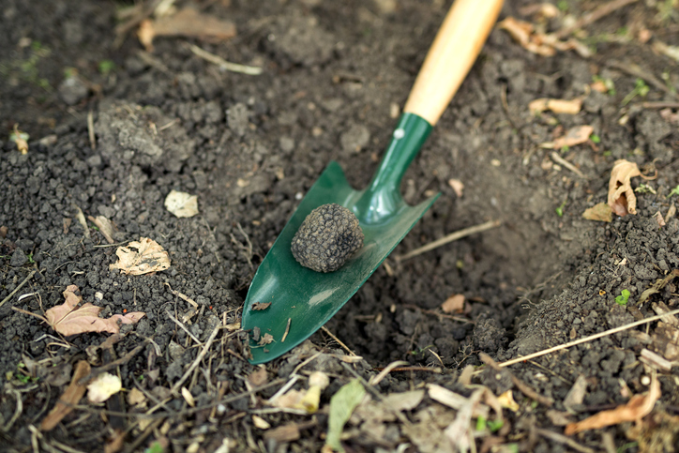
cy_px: 226
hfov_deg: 39.6
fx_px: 943
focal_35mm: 50
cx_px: 340
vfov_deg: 27.0
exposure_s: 1/320
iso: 500
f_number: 1.8
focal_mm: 50
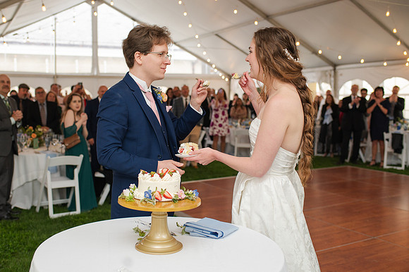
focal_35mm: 39
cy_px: 136
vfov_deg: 34.2
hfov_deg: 49.5
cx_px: 181
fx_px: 443
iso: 800
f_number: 3.2
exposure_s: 1/200
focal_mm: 35
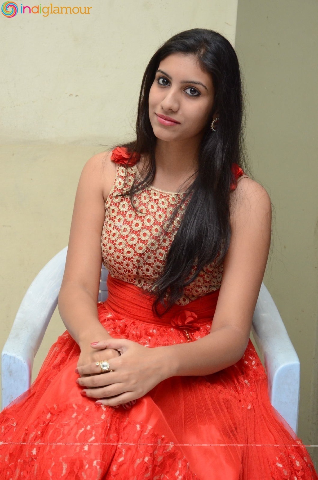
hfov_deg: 17.4
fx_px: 1039
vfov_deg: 26.0
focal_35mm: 78
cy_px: 240
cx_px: 159
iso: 2500
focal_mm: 52
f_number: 5.6
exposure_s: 1/125
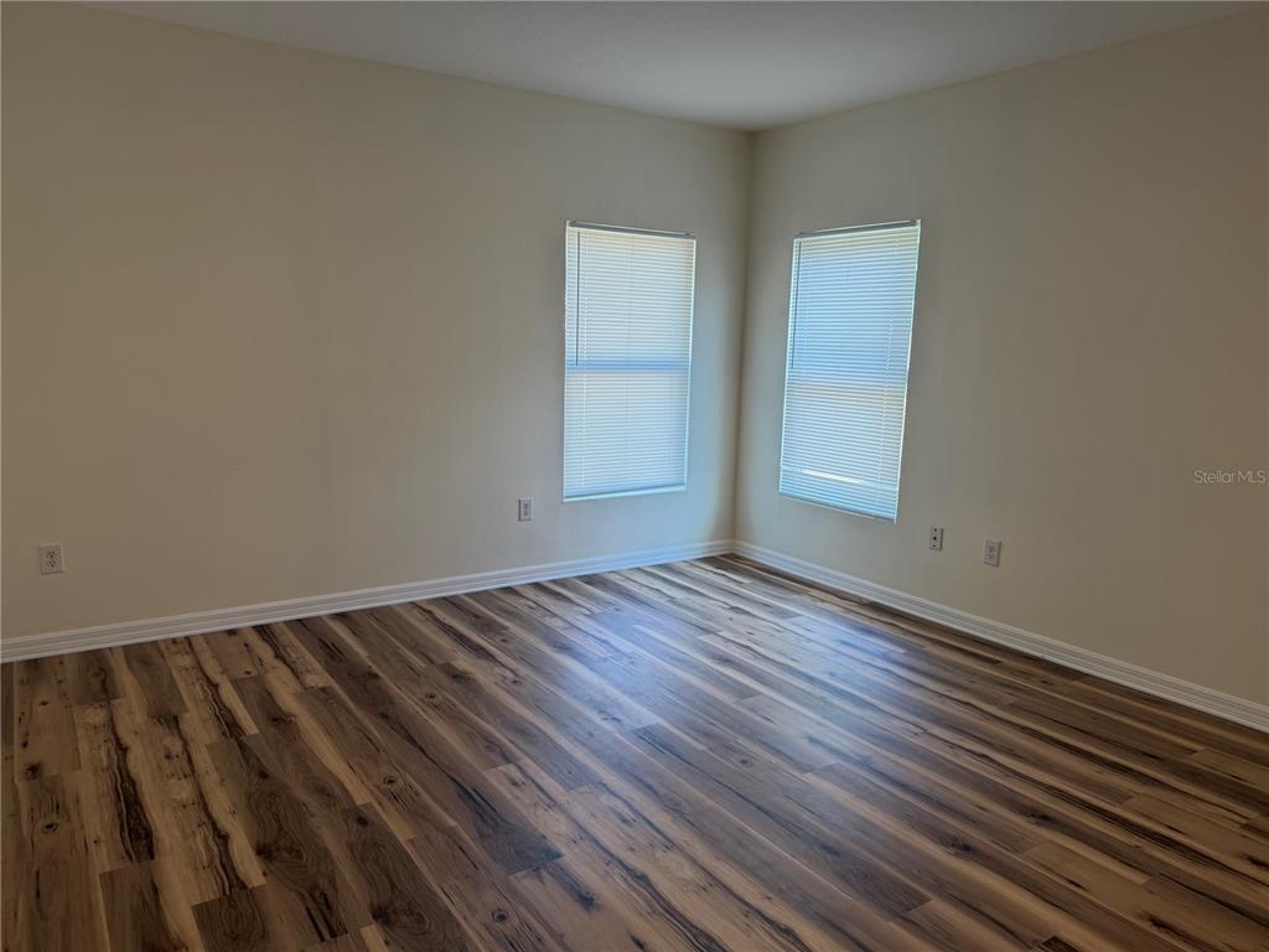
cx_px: 634
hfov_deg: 71.6
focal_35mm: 24
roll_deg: -1.5
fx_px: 880
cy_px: 476
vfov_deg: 56.8
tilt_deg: -9.3
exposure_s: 1/120
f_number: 1.78
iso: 100
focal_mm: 6.76
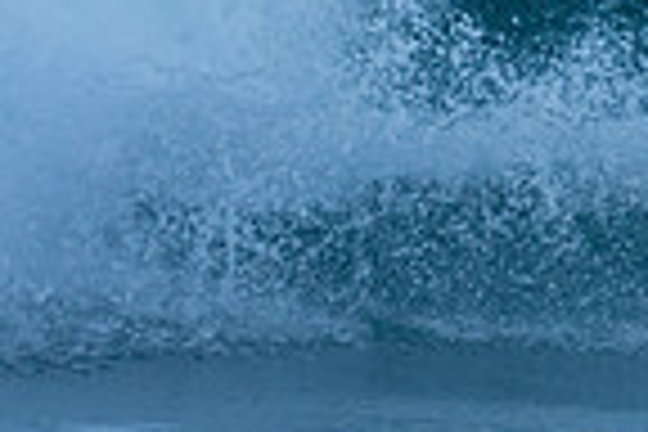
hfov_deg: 0.7
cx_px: 1125
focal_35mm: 3020
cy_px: -250
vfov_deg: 0.5
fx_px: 54356
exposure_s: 1/400
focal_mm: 500
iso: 400
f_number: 5.6
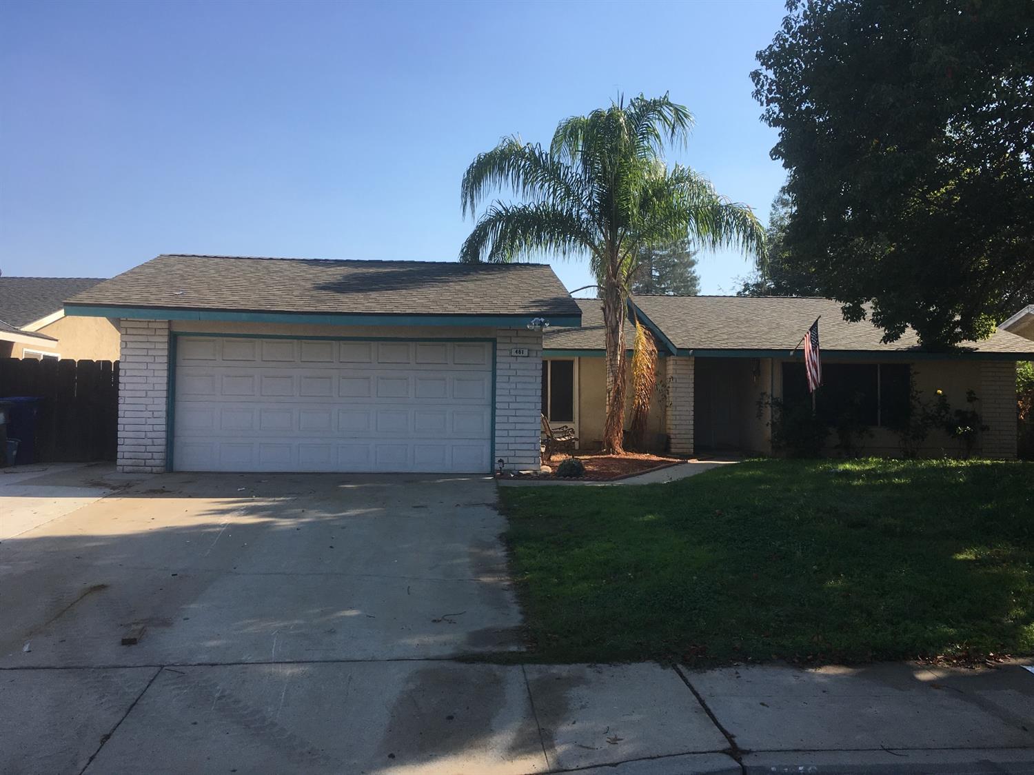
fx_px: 866
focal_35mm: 29
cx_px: 517
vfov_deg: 48.2
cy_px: 388
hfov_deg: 61.7
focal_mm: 4.15
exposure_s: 1/1166
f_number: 2.2
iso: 25
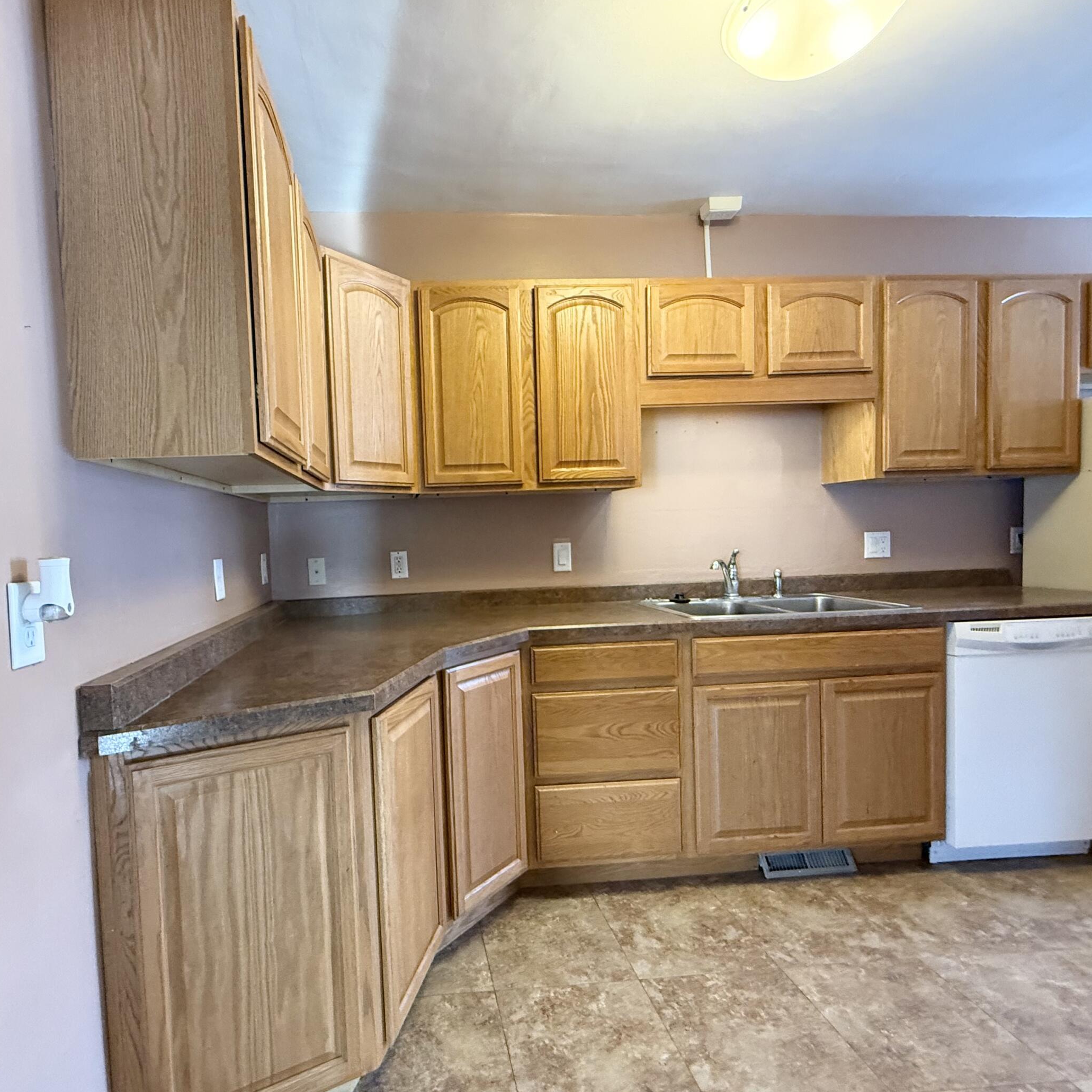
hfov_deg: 79.7
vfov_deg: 80.7
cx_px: 433
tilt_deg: -2.2
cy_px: 568
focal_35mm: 18
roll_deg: +2.2
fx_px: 642
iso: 400
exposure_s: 1/60
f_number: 2.2
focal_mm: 2.22
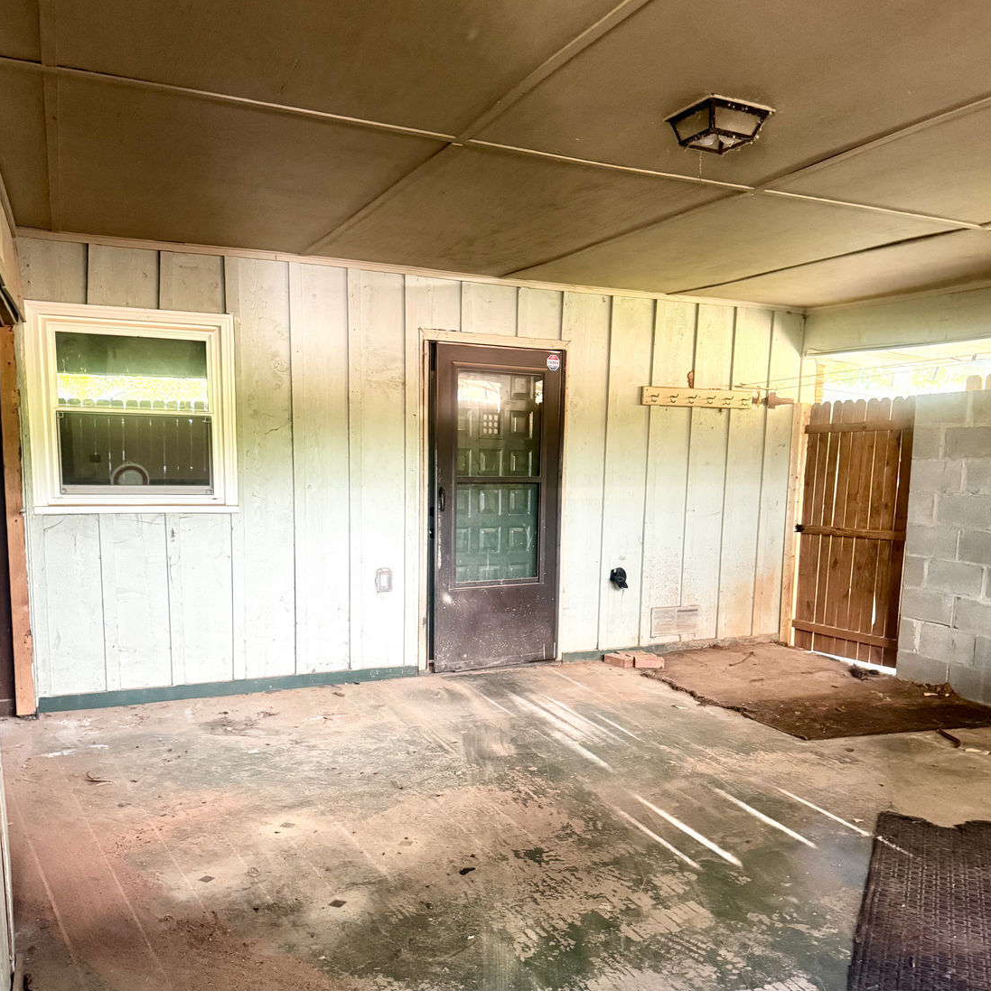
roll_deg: -0.3
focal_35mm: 29
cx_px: 506
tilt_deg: -9.7
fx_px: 939
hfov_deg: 55.6
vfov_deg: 55.2
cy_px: 596
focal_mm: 6.76
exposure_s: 1/60
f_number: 1.78
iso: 640
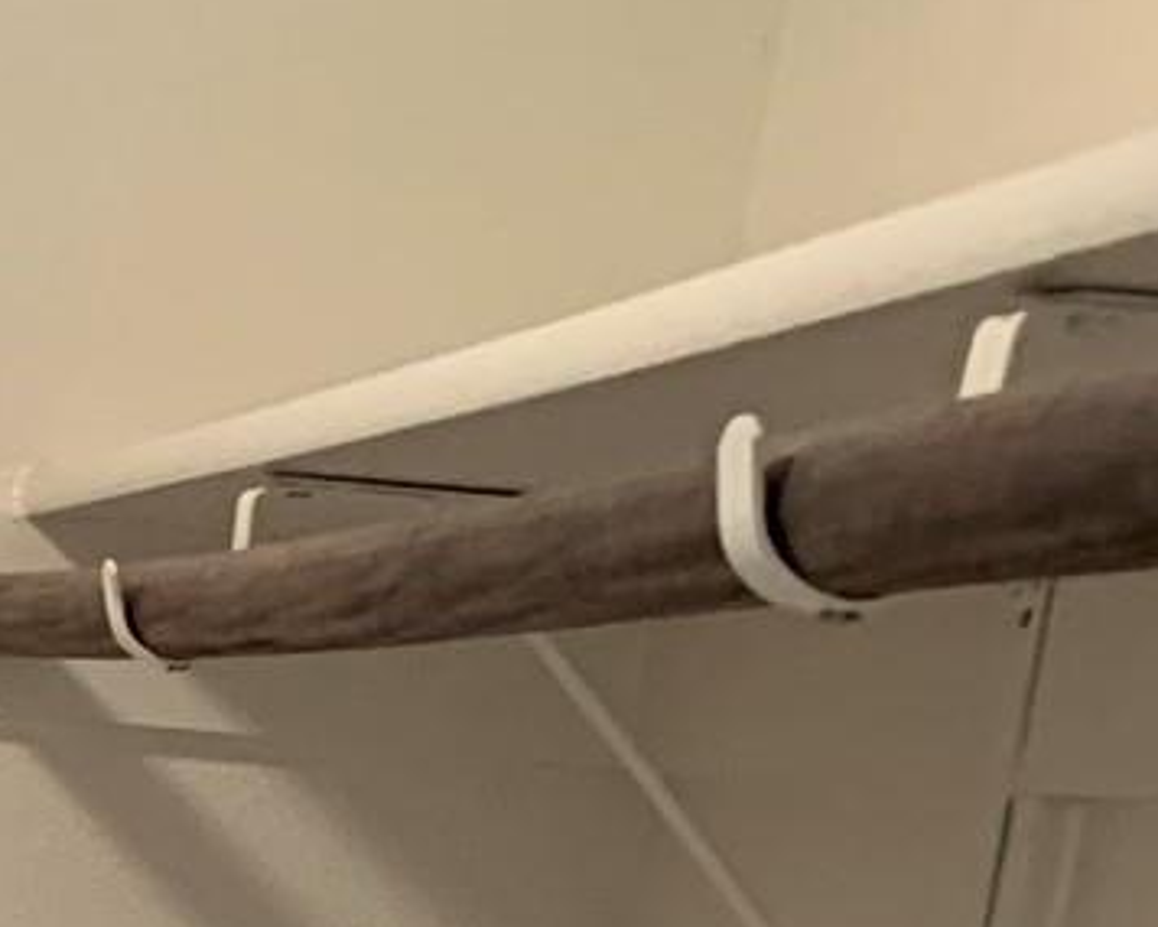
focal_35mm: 146
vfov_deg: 9.6
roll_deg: -5.4
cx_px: -1366
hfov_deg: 11.5
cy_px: 2059
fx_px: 5005
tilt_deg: -15.0
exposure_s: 1/60
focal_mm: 4.25
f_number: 1.8
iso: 200
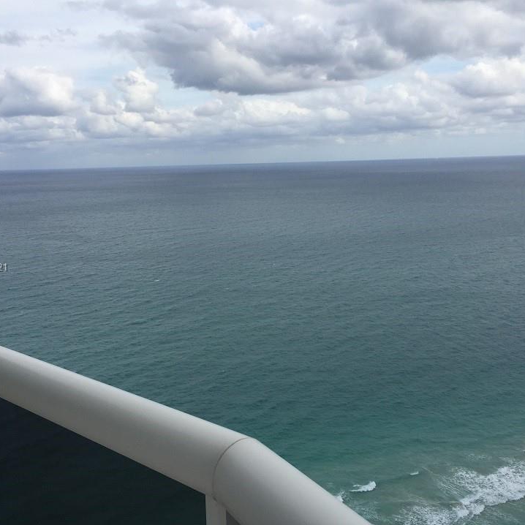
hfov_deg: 47.1
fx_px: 601
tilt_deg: -9.3
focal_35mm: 35
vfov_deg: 47.2
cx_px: 224
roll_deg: +2.1
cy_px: 268
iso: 32
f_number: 2.2
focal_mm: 4.15
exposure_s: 1/2083
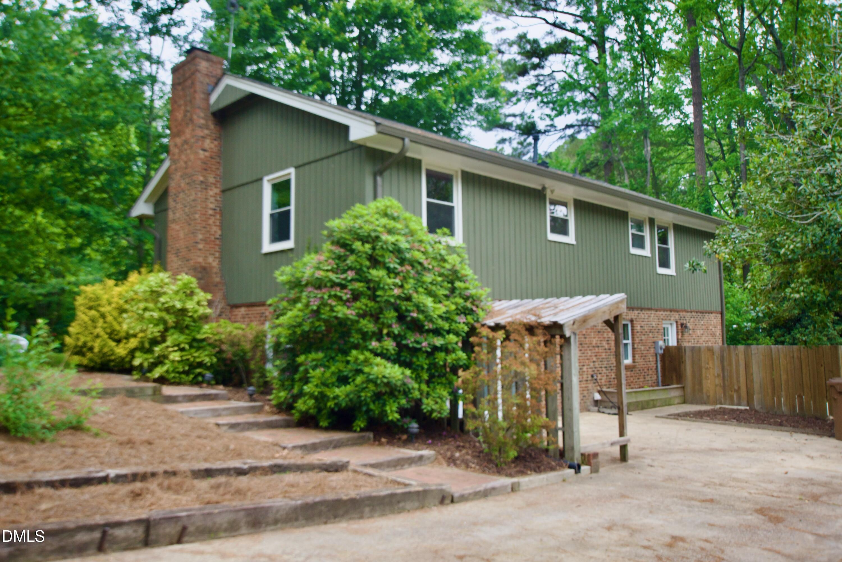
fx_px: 702
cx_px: 421
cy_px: 281
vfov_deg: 43.6
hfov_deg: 61.9
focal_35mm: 30
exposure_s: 1/125
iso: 360
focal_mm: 20
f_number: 5.6
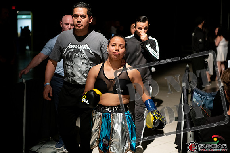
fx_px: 447
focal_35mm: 70
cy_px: 76
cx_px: 115
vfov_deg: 19.5
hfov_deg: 28.8
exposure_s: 1/160
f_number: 2.8
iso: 1600
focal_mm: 70
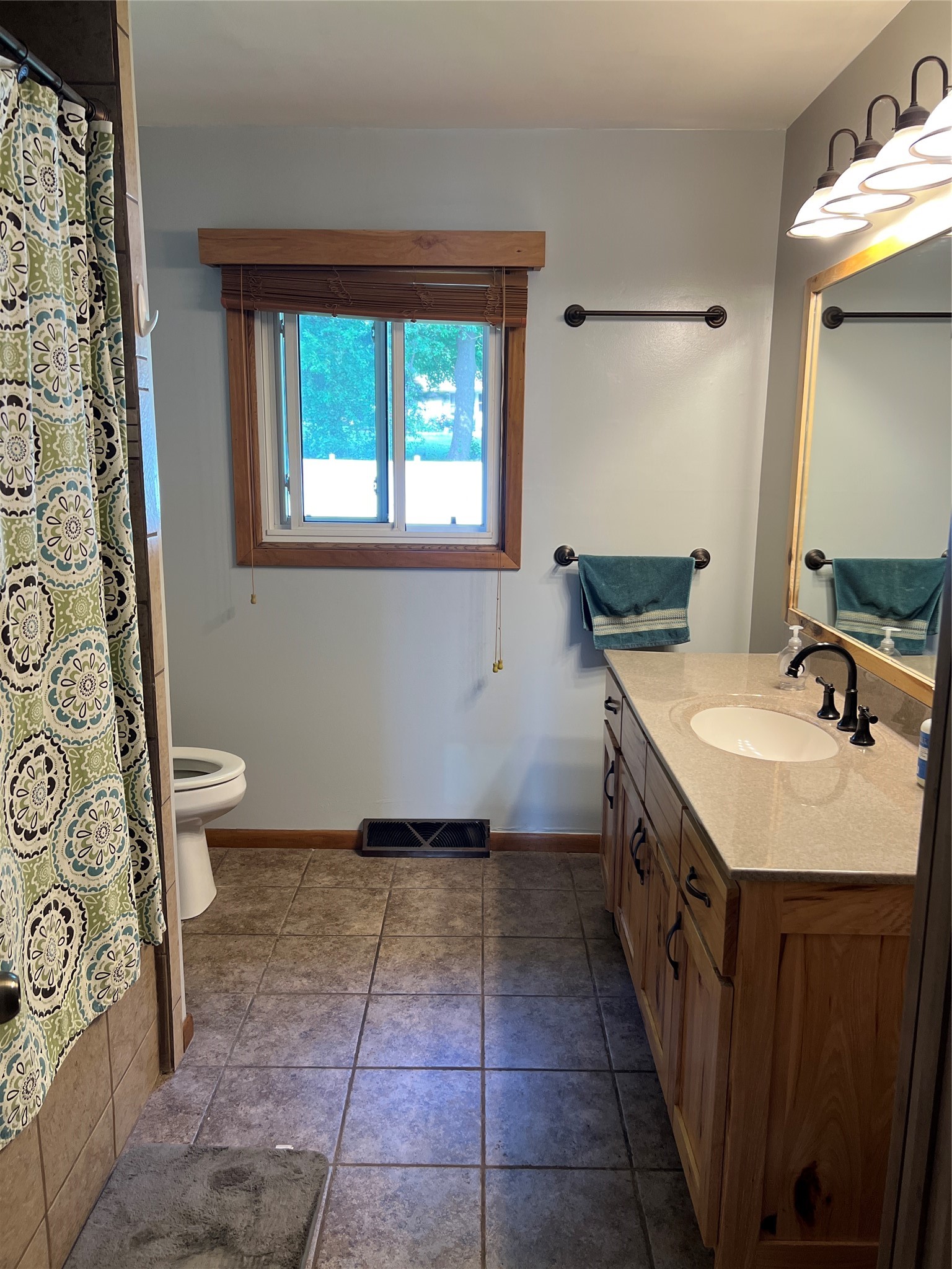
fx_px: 953
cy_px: 634
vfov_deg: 67.3
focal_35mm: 26
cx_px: 476
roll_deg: -0.3
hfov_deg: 53.1
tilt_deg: -9.0
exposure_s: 1/120
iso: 125
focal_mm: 5.7
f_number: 1.5
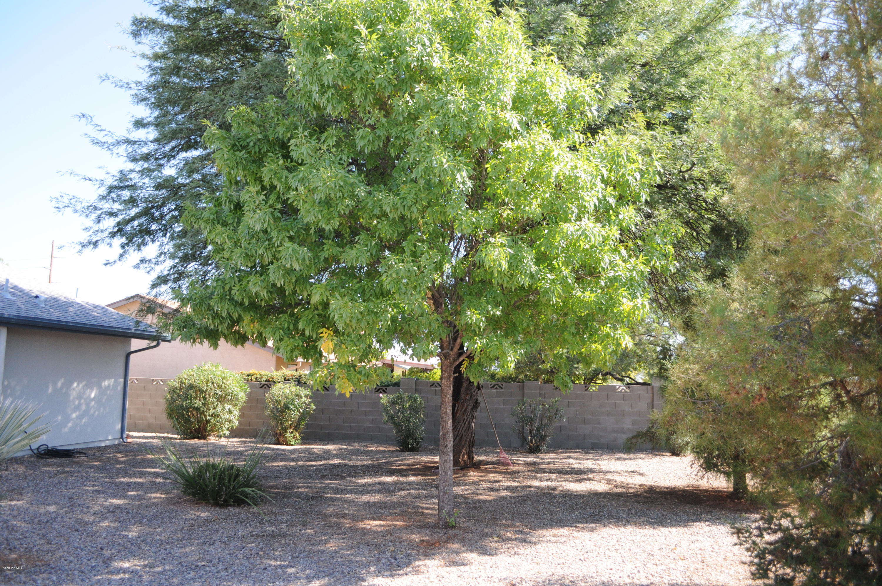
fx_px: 661
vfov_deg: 47.8
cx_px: 441
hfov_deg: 67.4
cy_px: 293
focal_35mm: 27
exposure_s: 1/1000
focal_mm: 18
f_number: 3.5
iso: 640
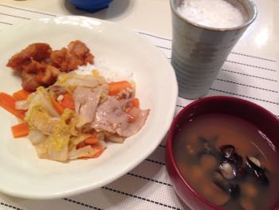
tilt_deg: -52.0
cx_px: 140
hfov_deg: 55.3
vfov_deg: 43.0
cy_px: 105
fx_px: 266
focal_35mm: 33
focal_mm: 4.12
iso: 80
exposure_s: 1/20
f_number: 2.4
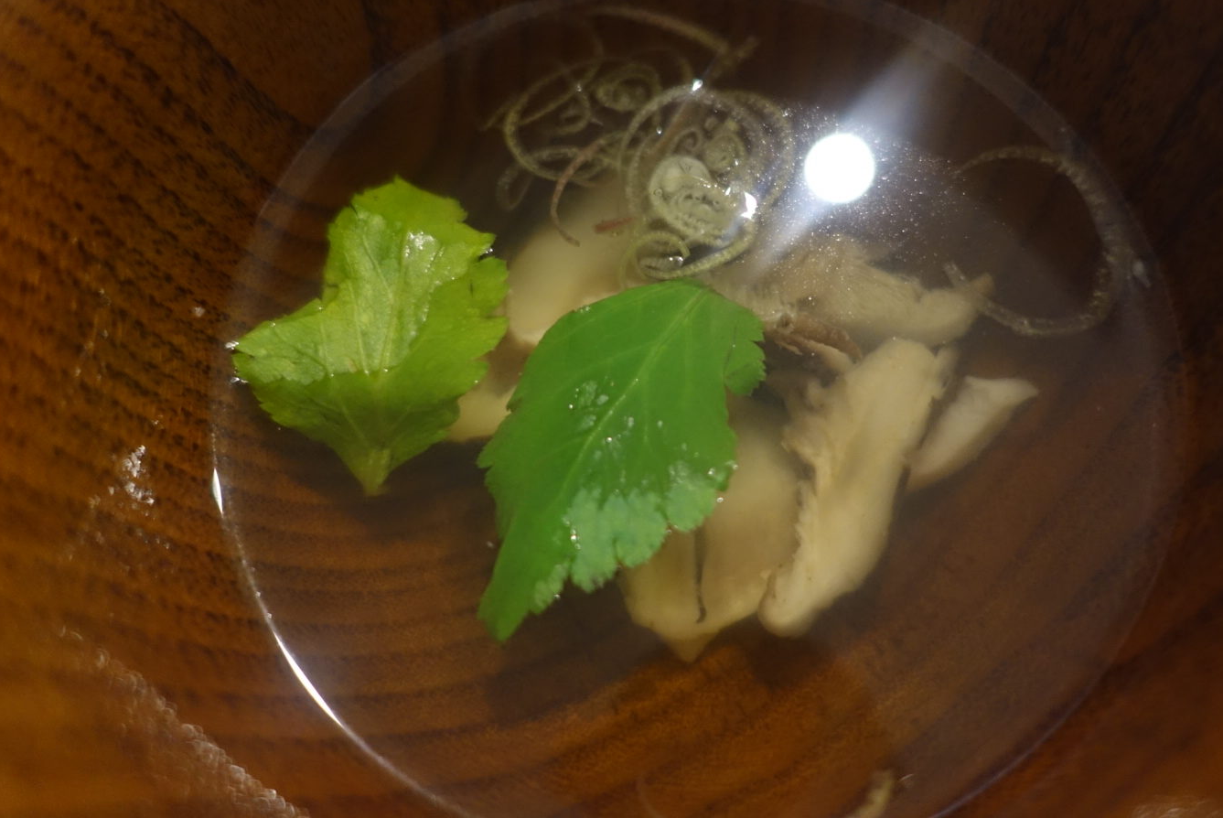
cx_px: 678
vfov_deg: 45.0
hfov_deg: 63.4
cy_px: 368
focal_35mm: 29
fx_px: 986
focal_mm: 8.8
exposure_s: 1/30
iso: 640
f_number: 1.8
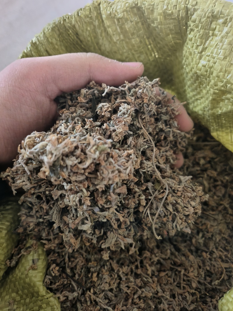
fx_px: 215
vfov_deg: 71.6
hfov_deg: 56.8
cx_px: 116
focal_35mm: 24
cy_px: 156
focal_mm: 5.42
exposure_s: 1/20
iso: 1869
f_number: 1.8
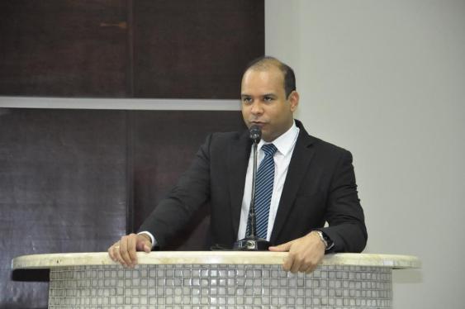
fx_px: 2032
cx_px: 232
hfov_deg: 13.1
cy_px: 154
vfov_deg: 8.7
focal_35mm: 158
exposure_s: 1/30
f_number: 5.6
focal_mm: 105
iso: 3200
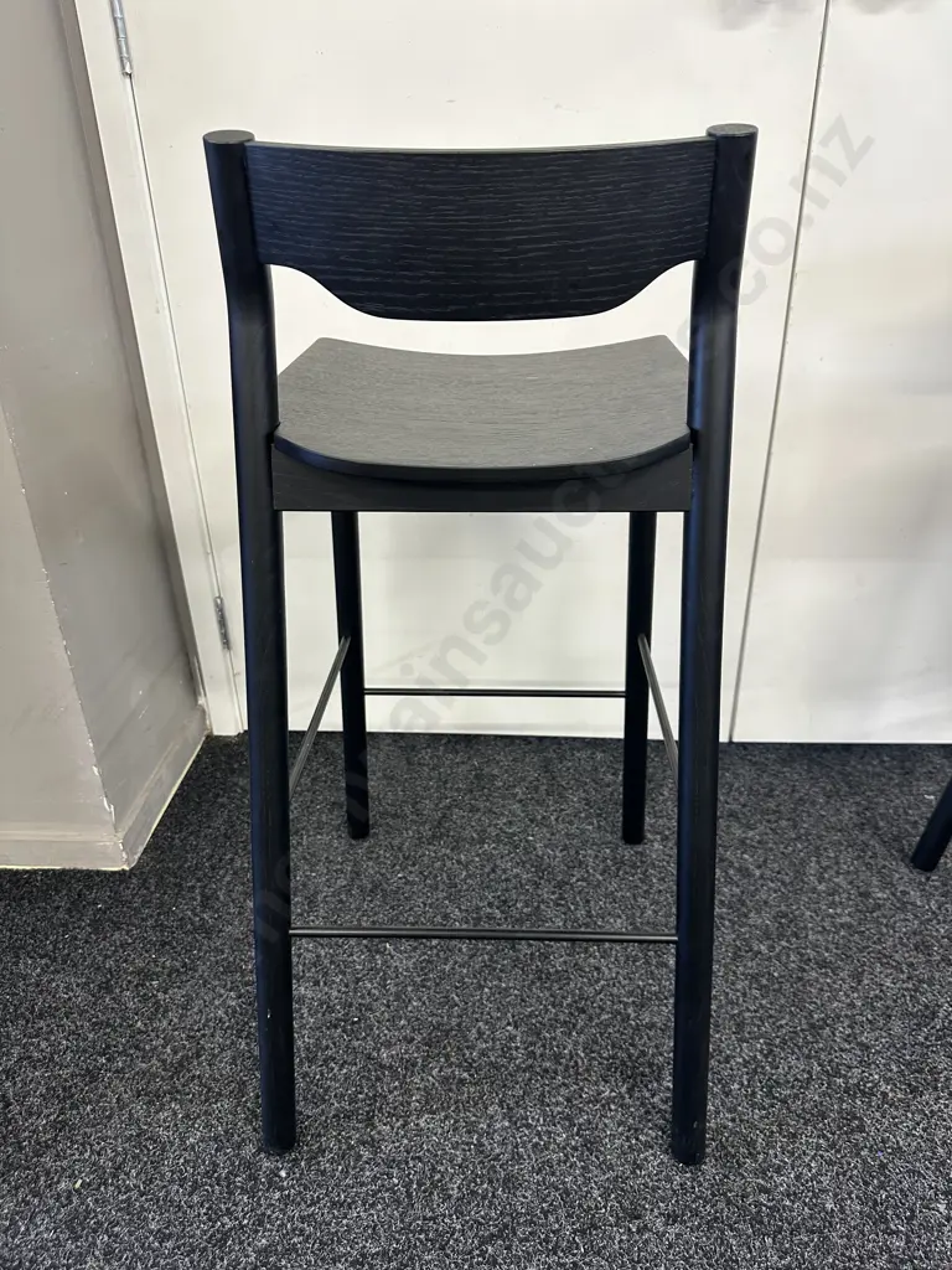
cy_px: 635
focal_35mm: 24
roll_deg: +0.9
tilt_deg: -28.6
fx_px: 880
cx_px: 476
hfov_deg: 56.8
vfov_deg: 71.6
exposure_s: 1/50
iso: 160
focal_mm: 6.86
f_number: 1.78
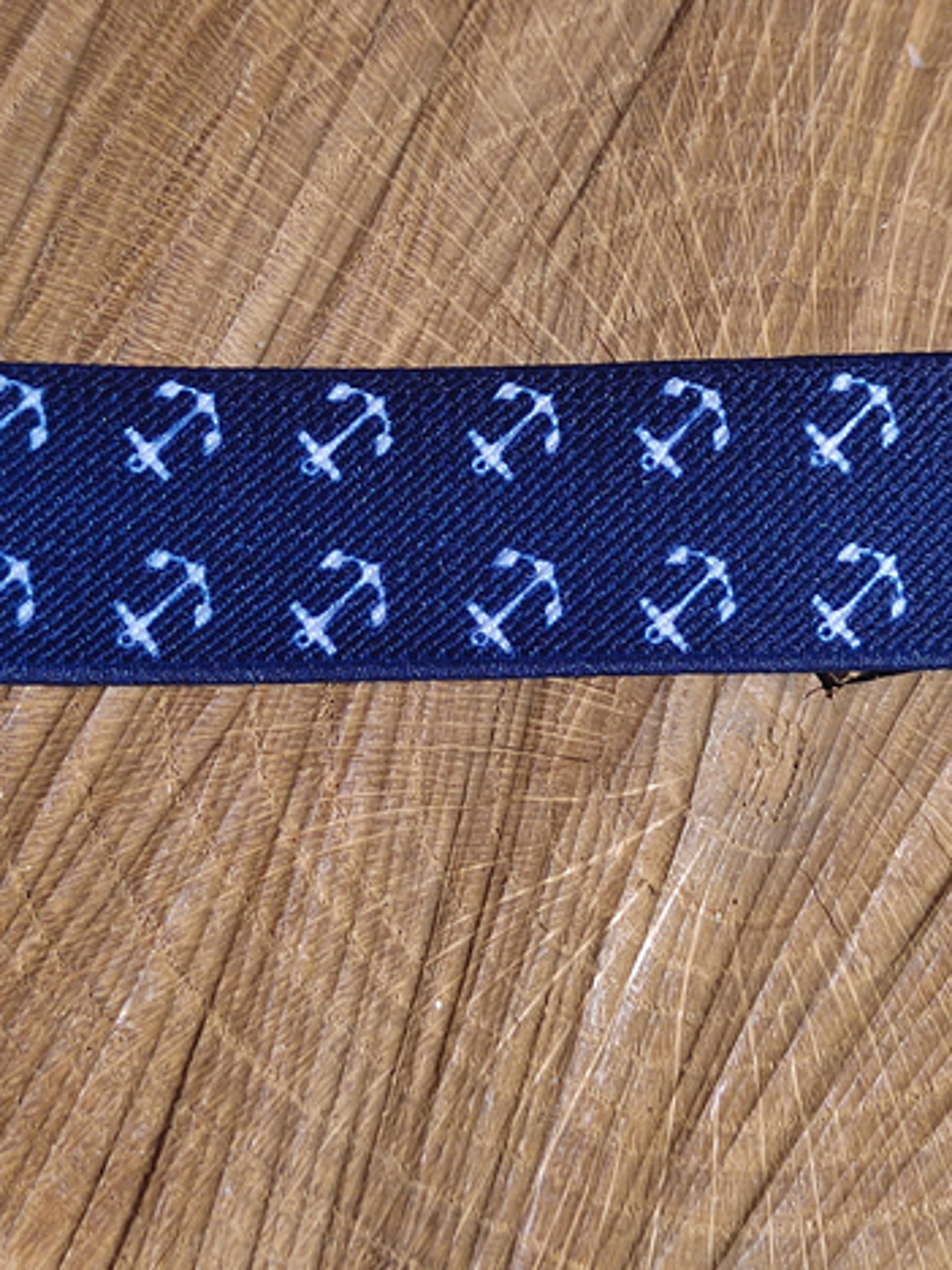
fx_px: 2163
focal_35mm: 59
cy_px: 526
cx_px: 521
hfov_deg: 24.8
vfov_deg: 32.6
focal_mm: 5.52
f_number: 1.9
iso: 2491
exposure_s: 1/50
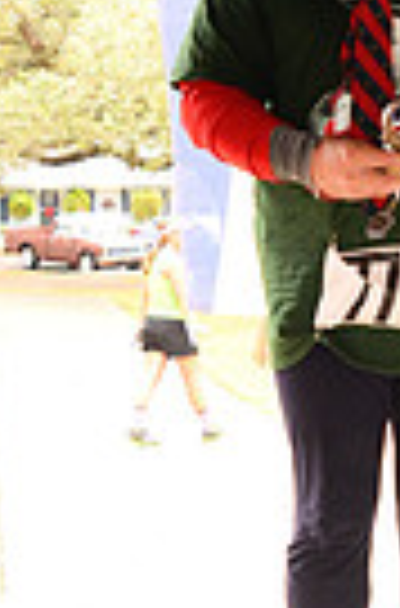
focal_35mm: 120
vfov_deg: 17.1
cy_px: 212
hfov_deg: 10.9
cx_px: 584
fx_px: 2015
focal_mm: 24
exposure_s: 1/125
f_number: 4
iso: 640
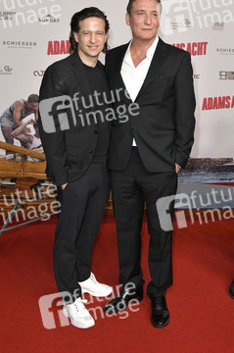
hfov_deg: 33.3
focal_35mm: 40
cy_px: 159
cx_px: 117
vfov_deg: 48.4
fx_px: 391
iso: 1600
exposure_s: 1/160
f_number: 7.1
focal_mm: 36
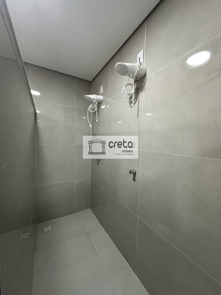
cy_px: 148
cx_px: 110
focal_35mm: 14
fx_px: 119
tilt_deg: -3.7
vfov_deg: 102.1
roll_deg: -1.9
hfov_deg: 85.7
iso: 320
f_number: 2.2
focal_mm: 2.22
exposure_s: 1/60
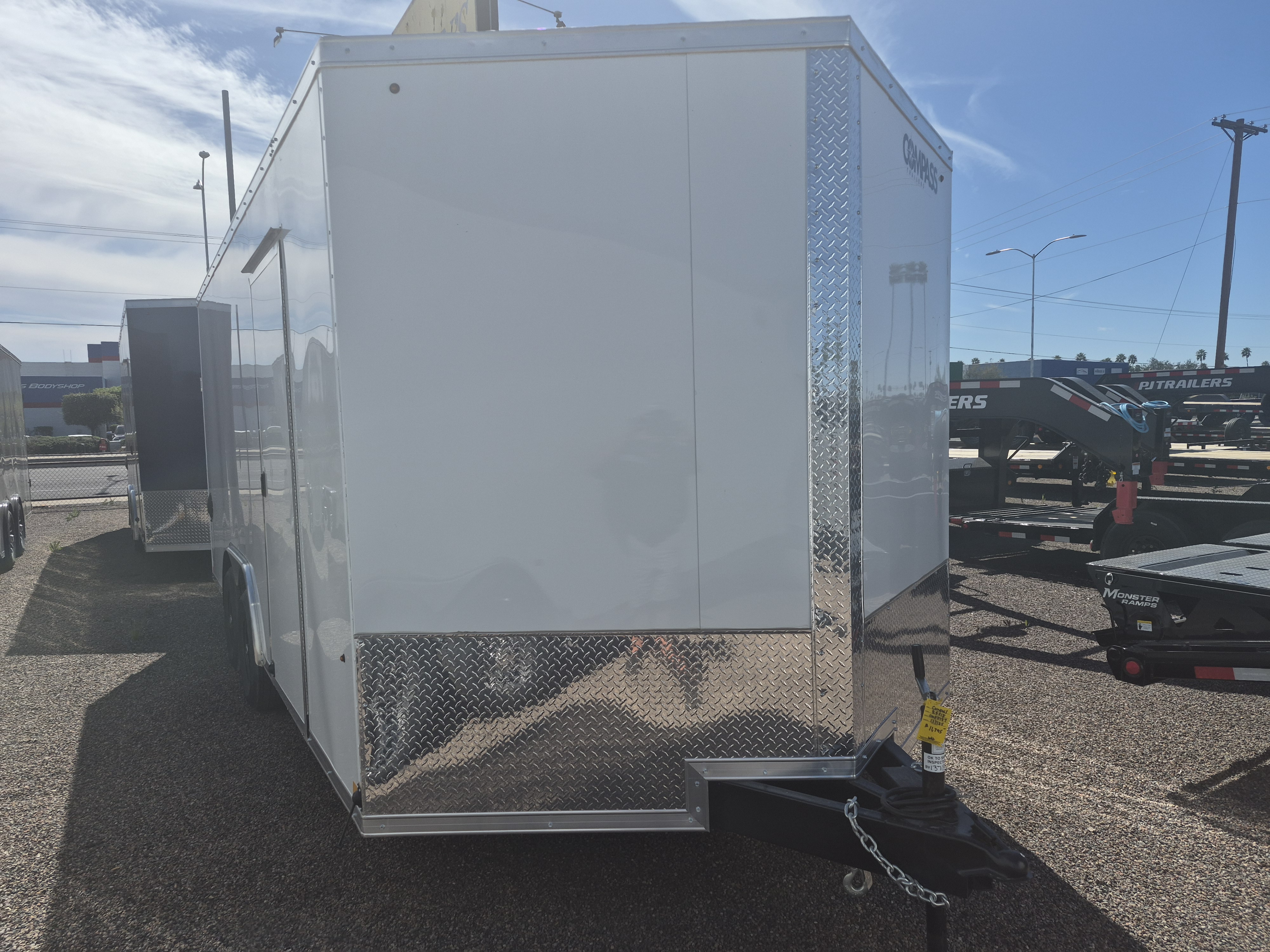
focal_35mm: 23
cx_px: 635
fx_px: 844
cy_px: 476
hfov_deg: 73.9
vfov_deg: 58.9
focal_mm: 5.4
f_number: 1.8
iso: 64
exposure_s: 1/7696
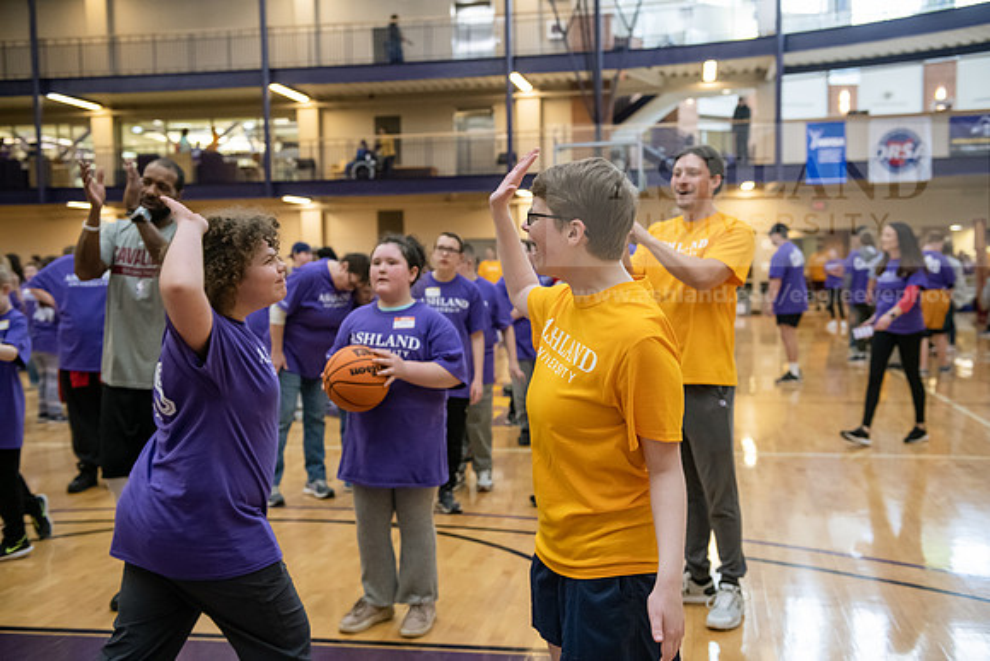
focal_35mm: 40
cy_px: 330
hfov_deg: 48.4
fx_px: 1100
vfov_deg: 33.4
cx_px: 495
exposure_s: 1/200
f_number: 3.5
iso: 2500
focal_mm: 40
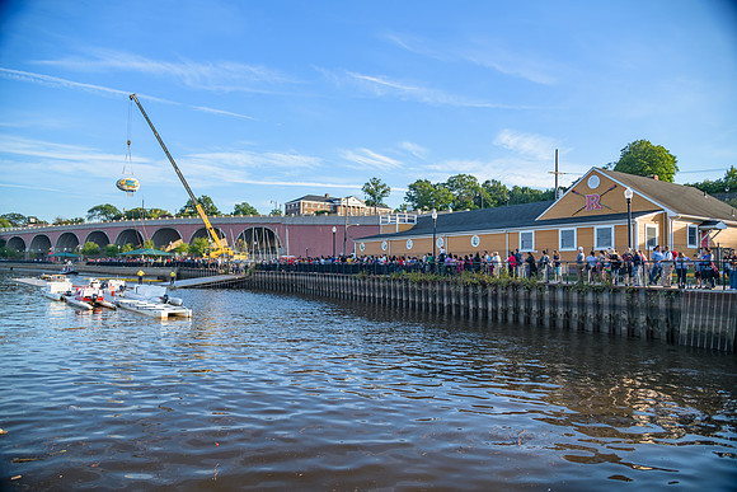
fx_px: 491
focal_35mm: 24
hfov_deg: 73.7
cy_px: 246
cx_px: 368
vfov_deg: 53.2
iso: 125
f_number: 4
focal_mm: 24
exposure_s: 1/200
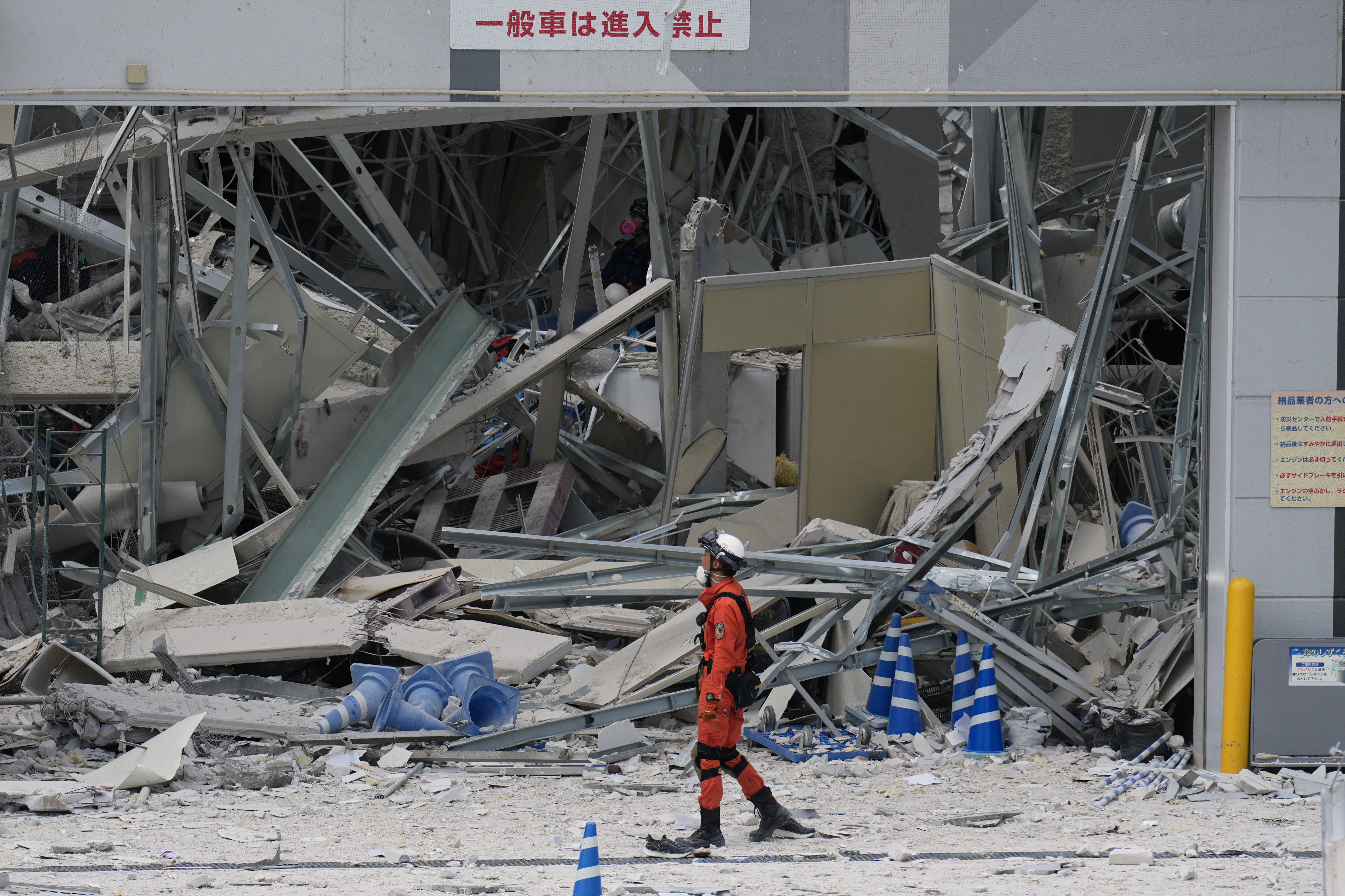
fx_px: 11207
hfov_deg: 6.9
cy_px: 448
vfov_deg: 4.6
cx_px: 672
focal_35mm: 300
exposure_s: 1/2000
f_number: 4.5
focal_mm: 200
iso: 200
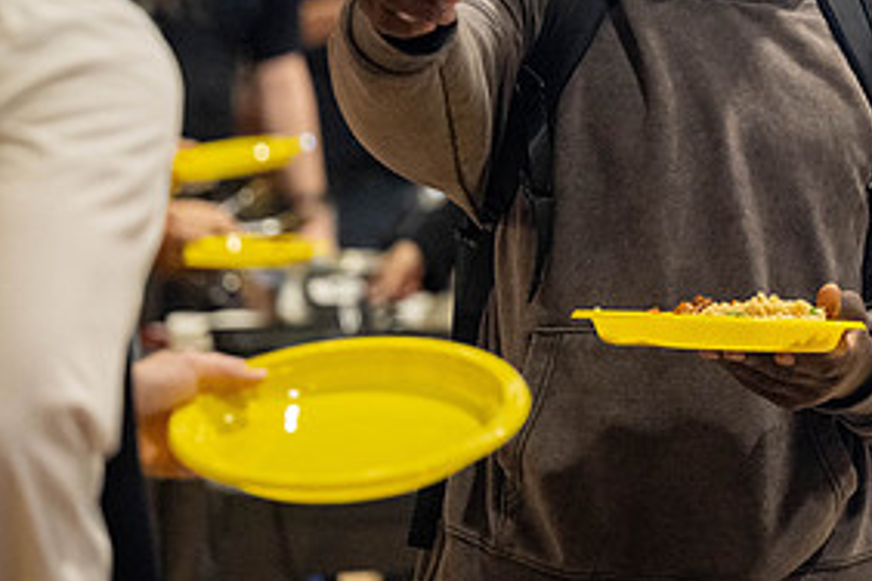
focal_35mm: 216
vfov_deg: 6.3
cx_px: 745
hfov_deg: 9.5
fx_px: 5232
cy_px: 66
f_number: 2.8
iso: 5000
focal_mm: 105
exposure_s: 1/250
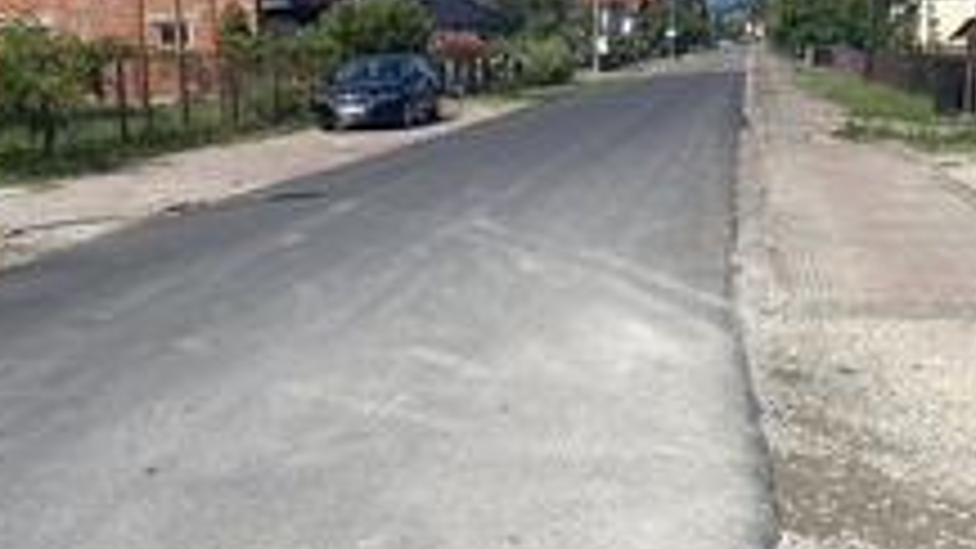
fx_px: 1216
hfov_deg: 43.7
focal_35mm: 47
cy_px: 284
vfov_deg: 25.4
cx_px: 454
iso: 32
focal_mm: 4.25
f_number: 1.8
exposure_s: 1/4274
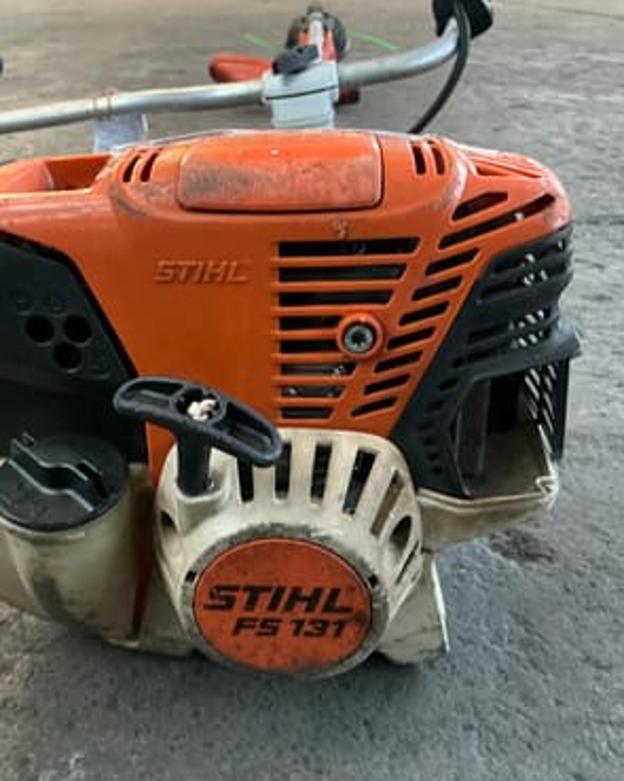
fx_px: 854
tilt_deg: -27.1
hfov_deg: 39.9
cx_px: 241
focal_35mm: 37
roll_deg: +0.3
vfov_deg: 49.1
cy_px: 393
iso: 400
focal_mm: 3
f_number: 1.8
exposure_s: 1/30
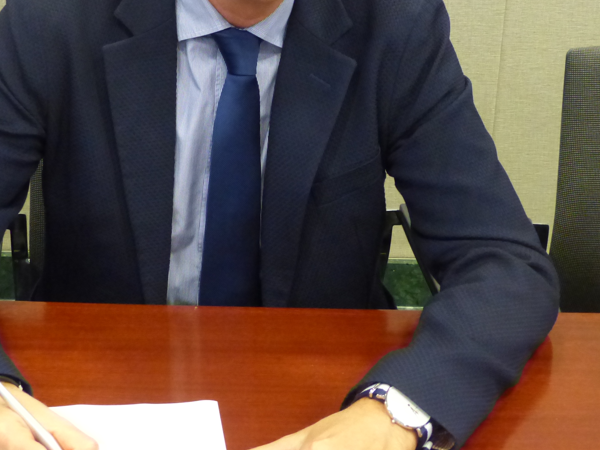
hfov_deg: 23.8
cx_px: 219
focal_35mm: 82
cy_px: 98
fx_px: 1421
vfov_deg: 17.9
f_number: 3.2
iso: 800
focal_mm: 9.1
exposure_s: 1/40
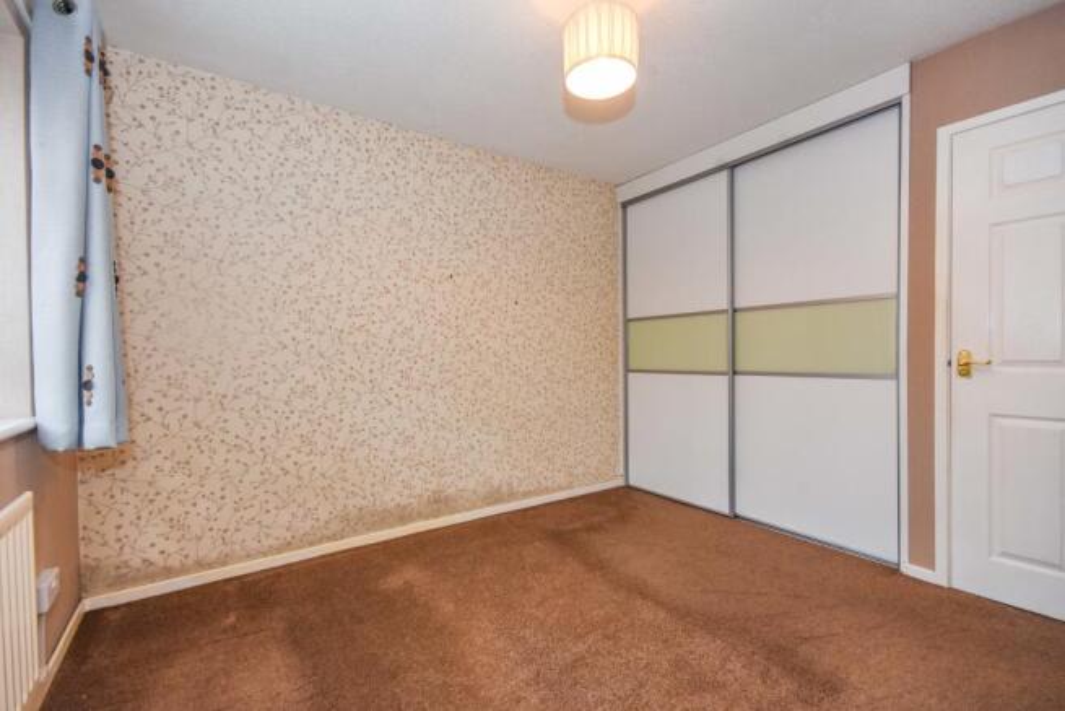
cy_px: 356
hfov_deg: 100.4
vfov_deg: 77.4
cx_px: 532
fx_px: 444
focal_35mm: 15
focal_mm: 10
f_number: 8
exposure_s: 1/30
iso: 640
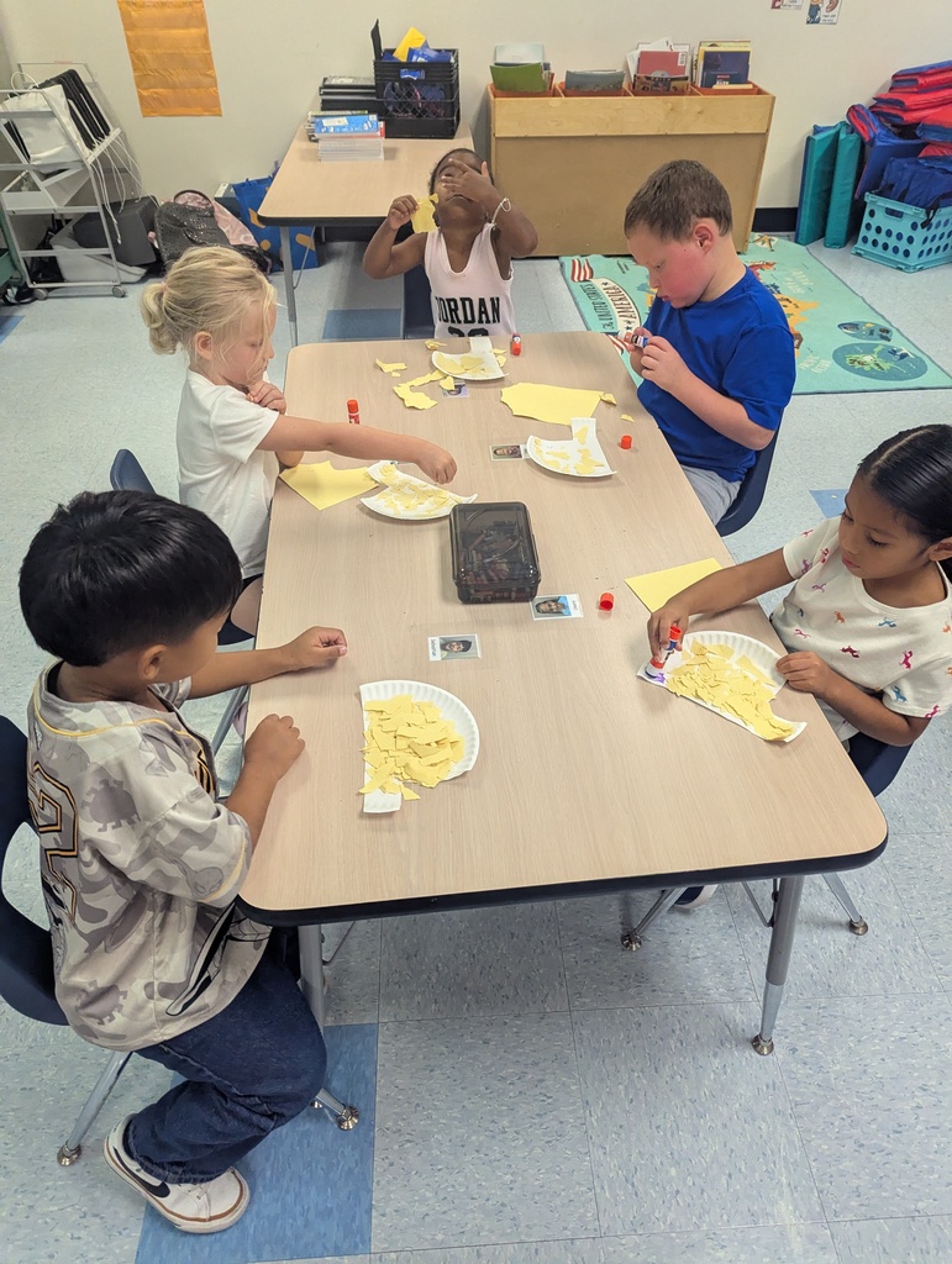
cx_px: 476
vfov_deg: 71.5
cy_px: 632
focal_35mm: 24
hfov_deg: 56.9
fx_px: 878
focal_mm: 6.81
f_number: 1.85
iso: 887
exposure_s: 1/403
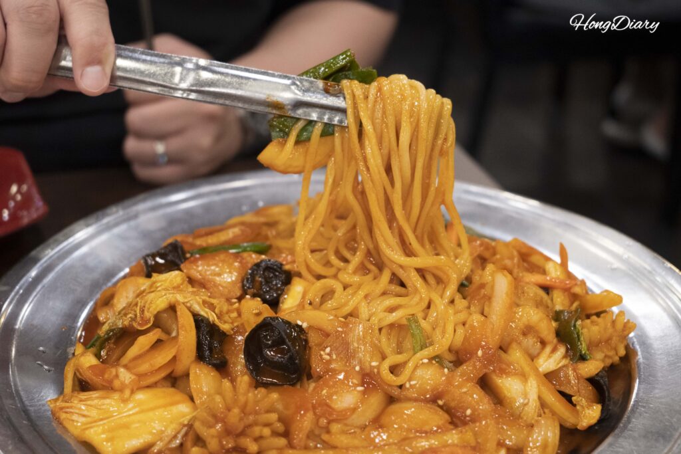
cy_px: 227
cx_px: 340
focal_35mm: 60
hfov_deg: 33.4
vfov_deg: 22.6
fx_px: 1135
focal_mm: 60
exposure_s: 1/160
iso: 6400
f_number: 5.6
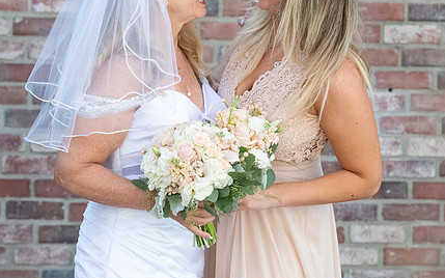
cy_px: 79
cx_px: 214
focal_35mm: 131
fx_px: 1589
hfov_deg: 15.9
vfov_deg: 10.0
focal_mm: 95
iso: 1250
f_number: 5
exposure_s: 1/1250
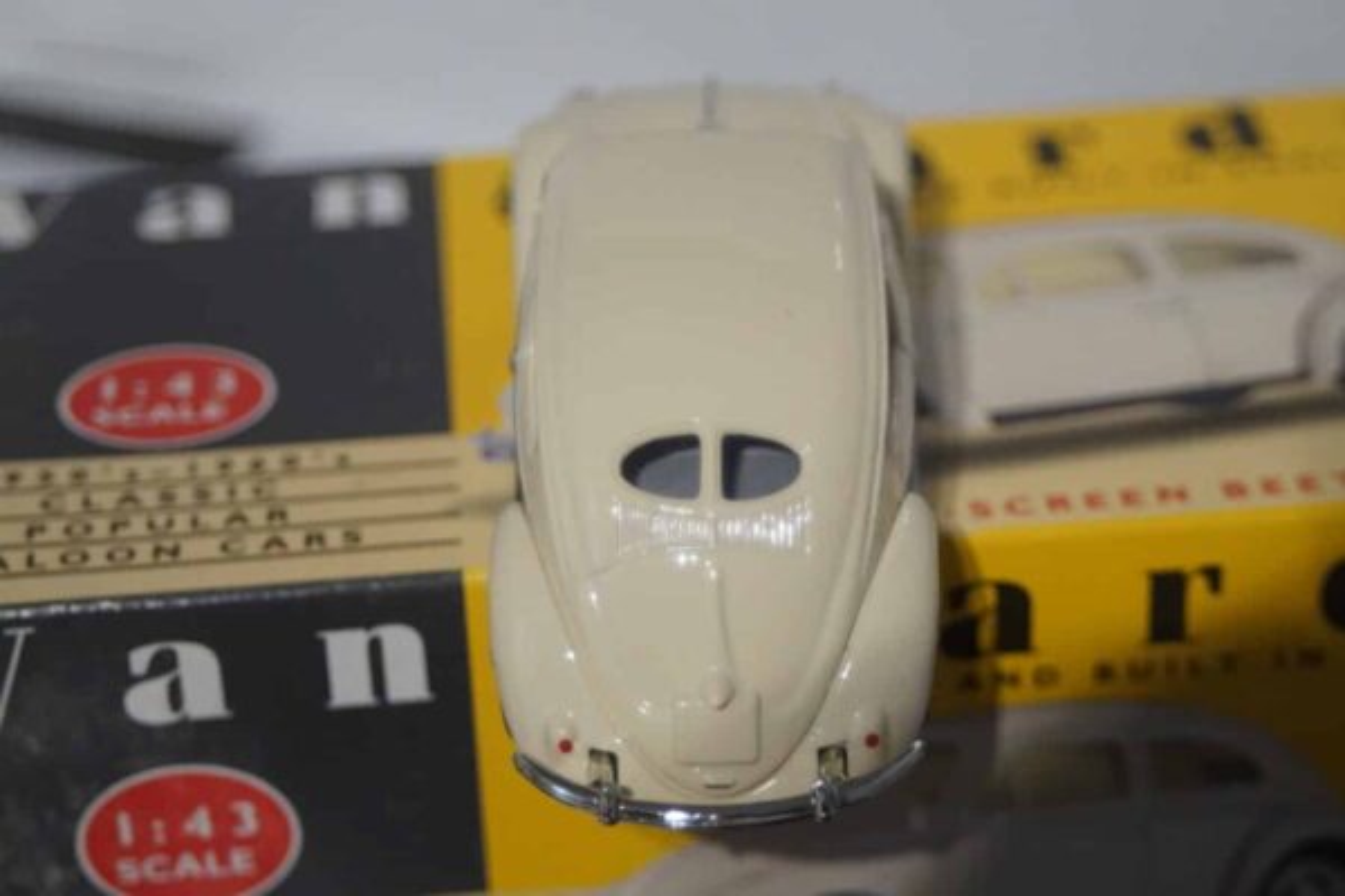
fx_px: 3923
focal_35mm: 105
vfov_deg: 13.0
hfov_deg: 19.5
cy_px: 448
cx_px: 672
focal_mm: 70
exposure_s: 1/160
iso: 1600
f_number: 5.6
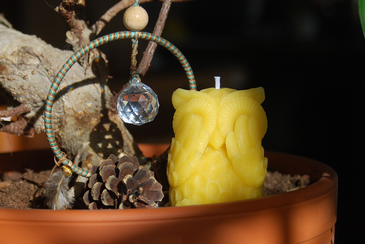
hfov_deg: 16.6
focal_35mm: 123
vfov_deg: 11.2
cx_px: 161
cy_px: 133
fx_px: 1248
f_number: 5.6
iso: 200
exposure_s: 1/500
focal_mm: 70
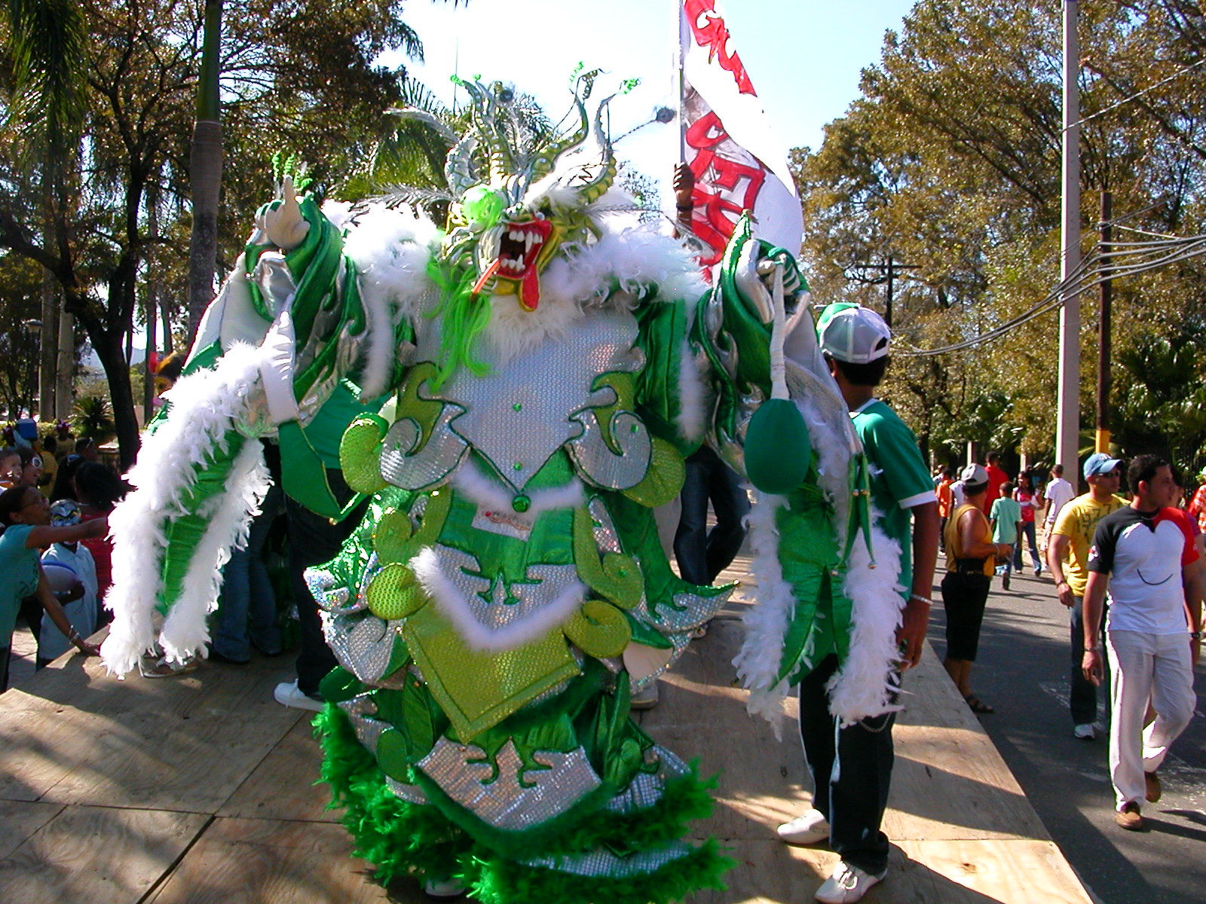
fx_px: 1289
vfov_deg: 38.7
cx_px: 603
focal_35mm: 37
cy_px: 452
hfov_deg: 50.1
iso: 100
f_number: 4.5
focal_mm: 5.6
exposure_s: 1/316
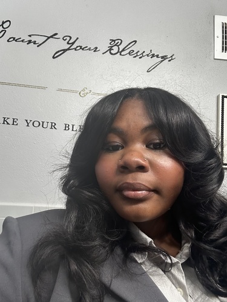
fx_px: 262
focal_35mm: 30
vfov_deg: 60.0
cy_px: 151
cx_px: 114
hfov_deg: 46.8
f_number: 1.9
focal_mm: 2.69
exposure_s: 1/60
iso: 100
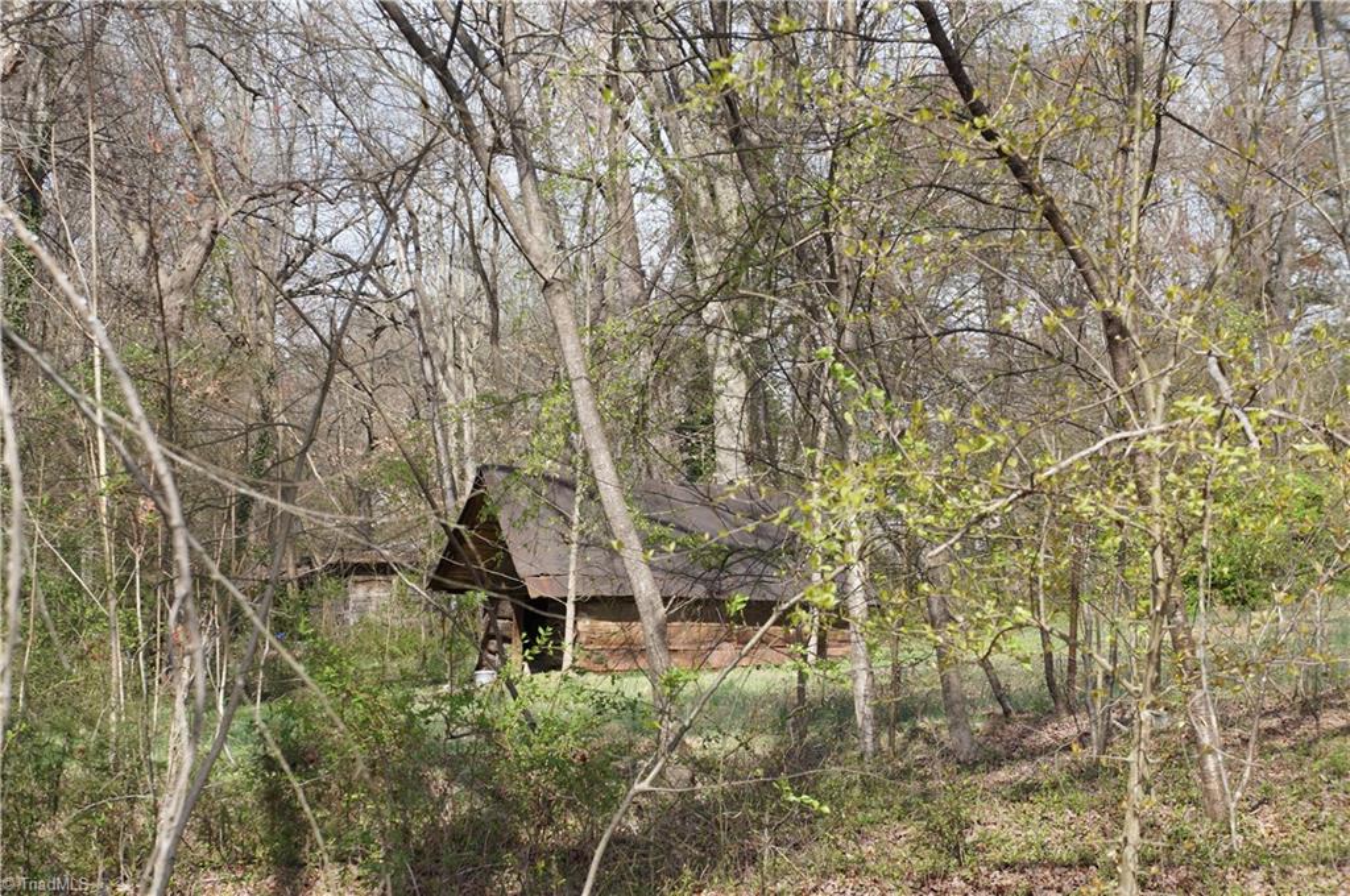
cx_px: 675
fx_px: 3090
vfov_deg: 16.5
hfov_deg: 24.6
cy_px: 448
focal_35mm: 82
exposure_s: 1/125
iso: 100
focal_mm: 55
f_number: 8
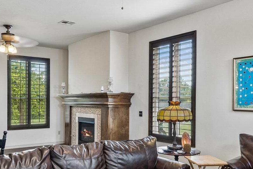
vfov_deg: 34.9
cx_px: 121
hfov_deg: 50.7
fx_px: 267
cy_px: 103
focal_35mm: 38
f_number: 8
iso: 200
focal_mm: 10
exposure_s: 1/30
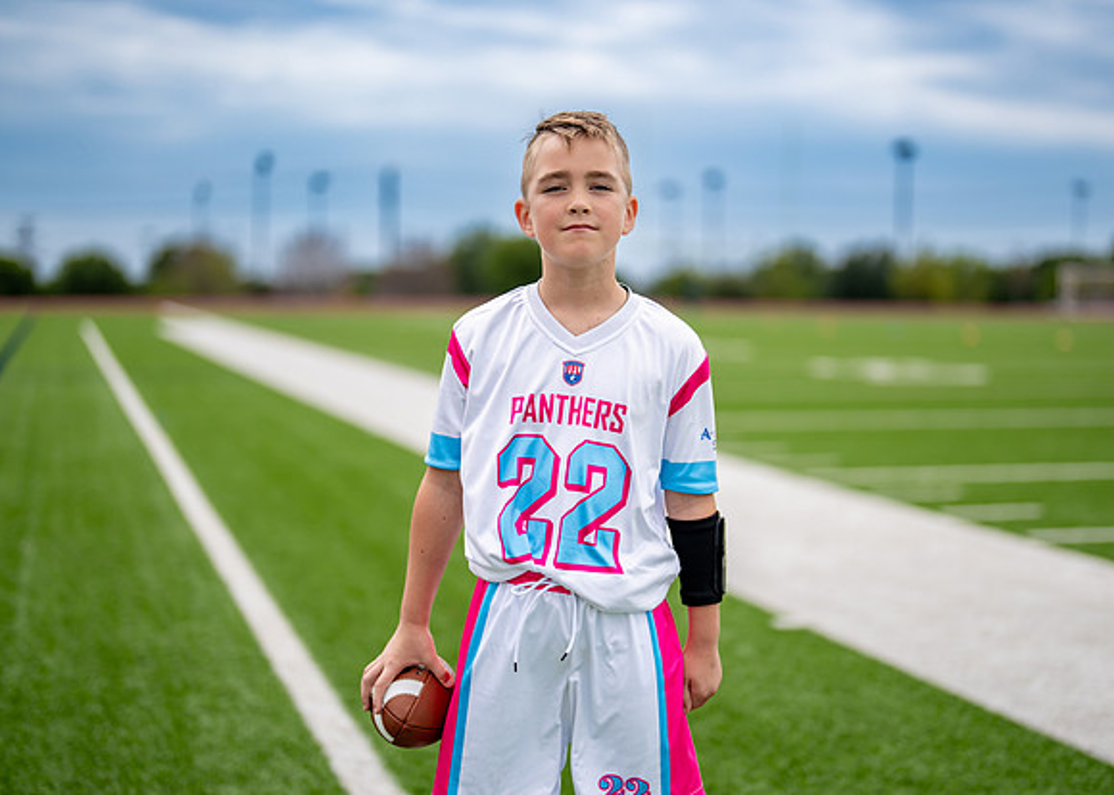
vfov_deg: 24.1
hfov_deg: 33.2
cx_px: 581
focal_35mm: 59
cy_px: 404
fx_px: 1866
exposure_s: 1/12800
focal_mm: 50
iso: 100
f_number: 1.2
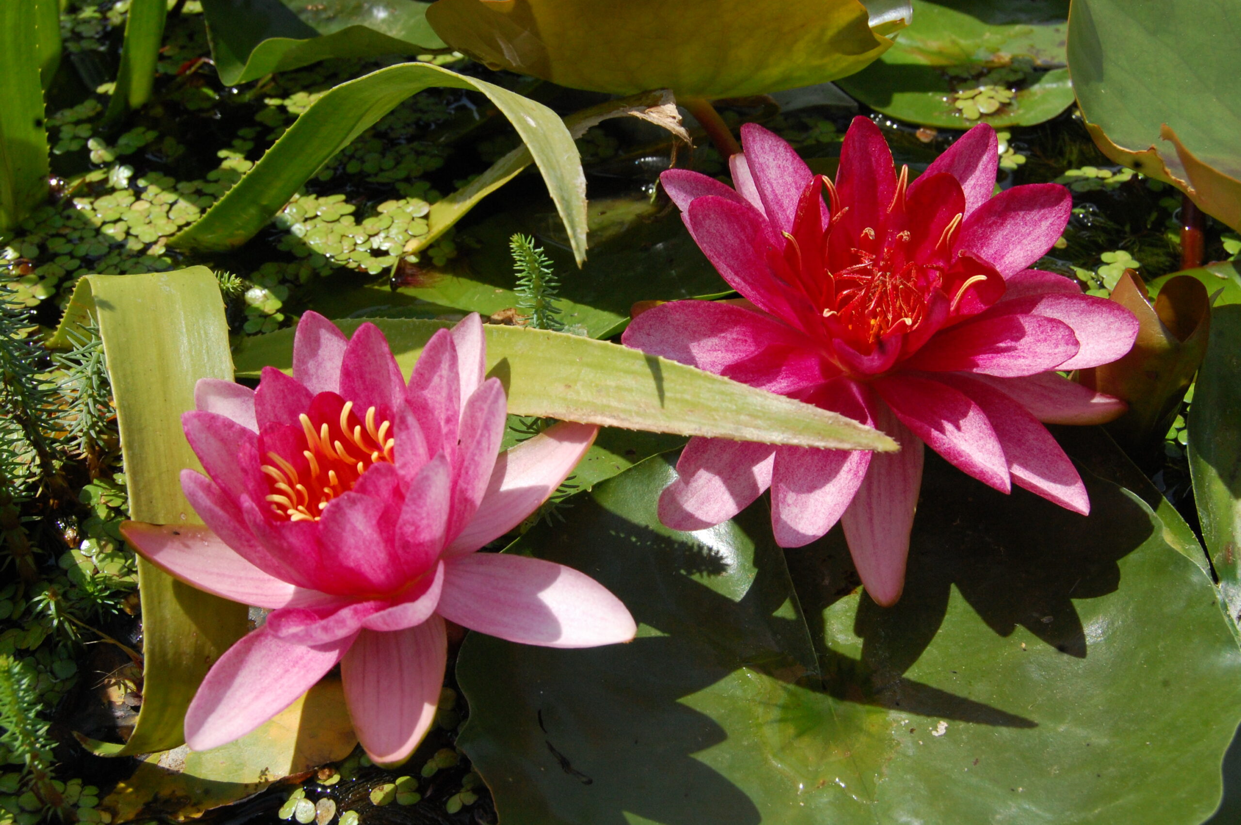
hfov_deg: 38.9
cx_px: 620
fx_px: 1756
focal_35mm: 51
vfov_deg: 26.4
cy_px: 412
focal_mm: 34
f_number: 13
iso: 800
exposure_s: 1/640
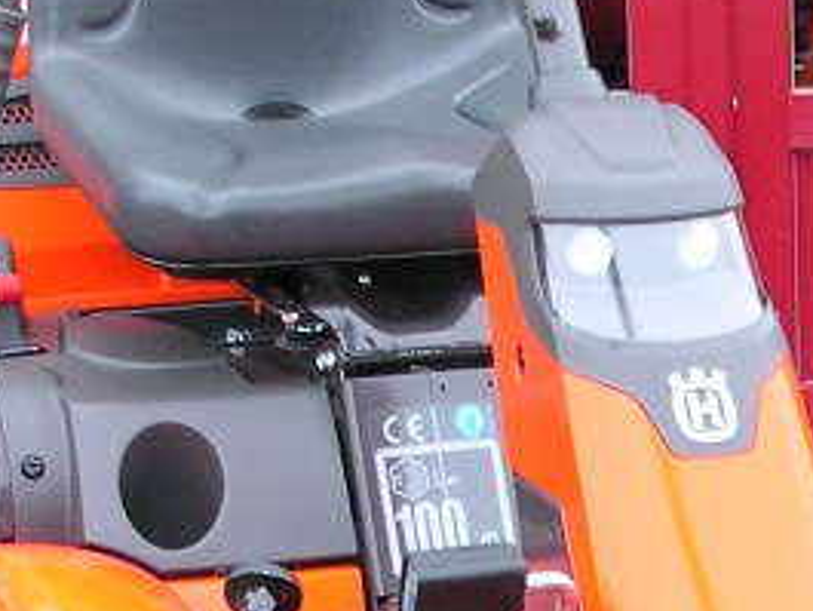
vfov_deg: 10.3
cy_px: 669
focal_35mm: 143
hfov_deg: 13.7
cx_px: 721
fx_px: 3360
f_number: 2.7
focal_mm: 5.6
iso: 100
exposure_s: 1/30
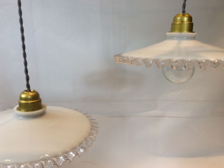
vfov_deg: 44.1
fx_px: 207
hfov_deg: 56.9
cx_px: 112
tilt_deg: -16.3
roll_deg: +1.2
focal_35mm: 32
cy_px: 84
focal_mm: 3.3
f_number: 2.4
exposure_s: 1/25
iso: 50
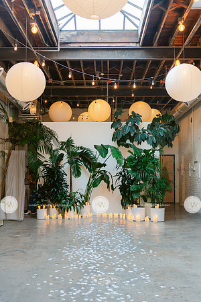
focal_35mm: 44
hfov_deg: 30.4
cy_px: 151
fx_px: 370
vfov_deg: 44.3
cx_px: 100
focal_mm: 44.2
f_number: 2.8
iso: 800
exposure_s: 1/250
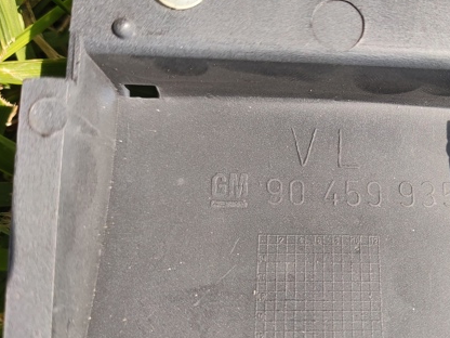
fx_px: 520
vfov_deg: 35.9
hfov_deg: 45.0
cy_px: 193
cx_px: 343
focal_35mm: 40
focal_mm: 4.71
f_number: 1.79
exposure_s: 1/712
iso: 50
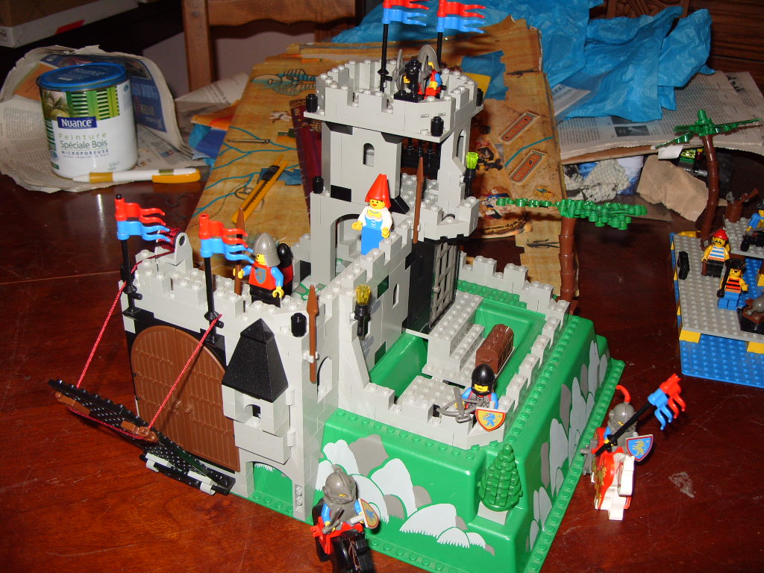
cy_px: 286
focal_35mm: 35
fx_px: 772
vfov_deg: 40.7
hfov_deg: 52.6
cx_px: 382
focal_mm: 7.8
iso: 100
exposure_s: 1/45
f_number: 2.8
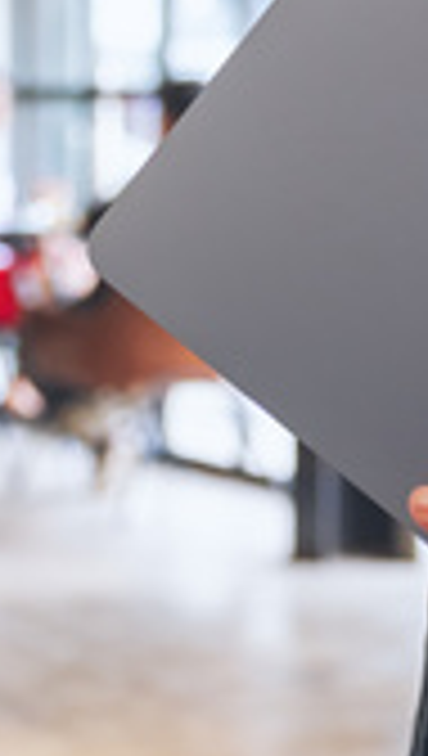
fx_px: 2311
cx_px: 333
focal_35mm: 115
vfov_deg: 18.6
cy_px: 340
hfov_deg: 10.6
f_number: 2.8
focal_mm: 24.9
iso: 400
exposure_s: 1/40
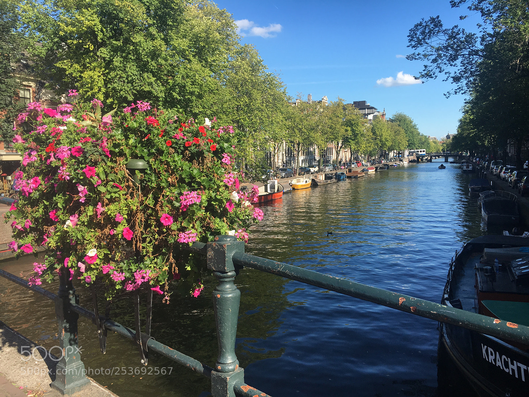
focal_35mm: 29
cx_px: 264
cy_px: 198
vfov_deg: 48.2
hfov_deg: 61.7
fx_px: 443
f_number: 2.2
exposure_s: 1/1040
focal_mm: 4.15
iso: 25
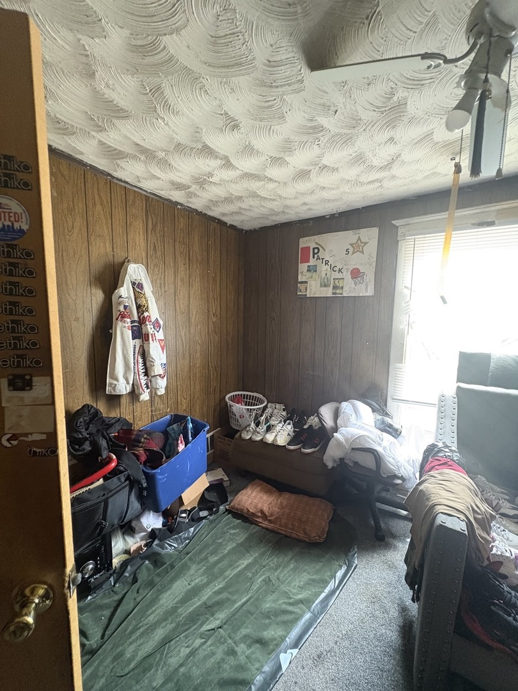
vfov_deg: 102.1
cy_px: 346
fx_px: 279
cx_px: 259
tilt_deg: -4.4
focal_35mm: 14
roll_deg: +0.0
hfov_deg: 85.7
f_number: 2.2
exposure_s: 1/52
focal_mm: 2.22
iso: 1000
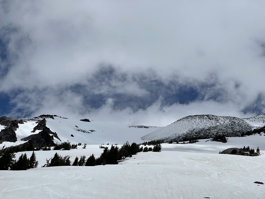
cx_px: 132
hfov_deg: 30.3
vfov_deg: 22.9
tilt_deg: +25.4
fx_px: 490
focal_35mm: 64
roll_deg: -3.1
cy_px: 100
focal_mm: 7.5
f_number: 2.2
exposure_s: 1/6494
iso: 20
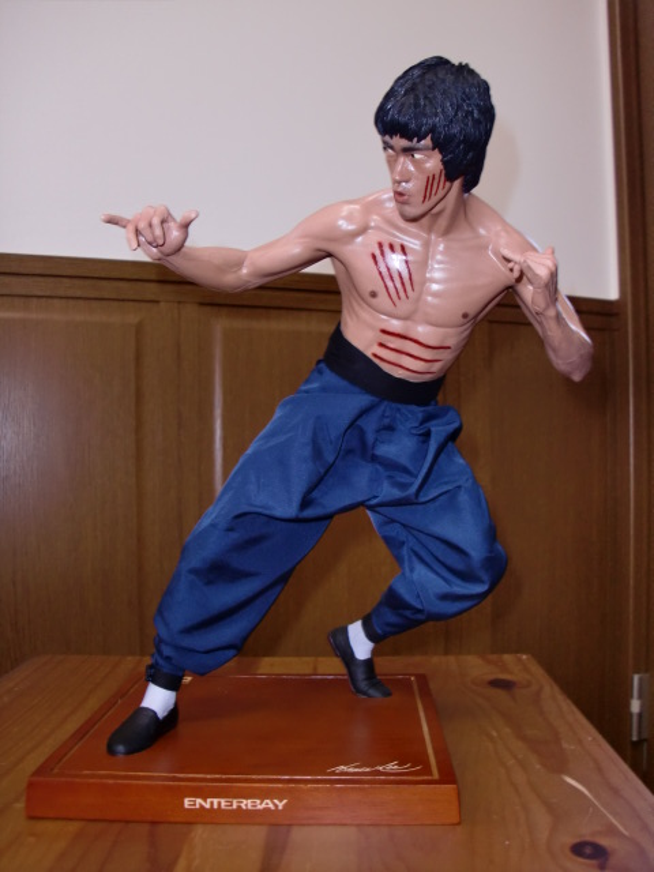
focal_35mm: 36
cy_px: 436
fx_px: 907
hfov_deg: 39.7
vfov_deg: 51.4
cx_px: 327
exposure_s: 1/30
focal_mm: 6.3
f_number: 2.8
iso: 200
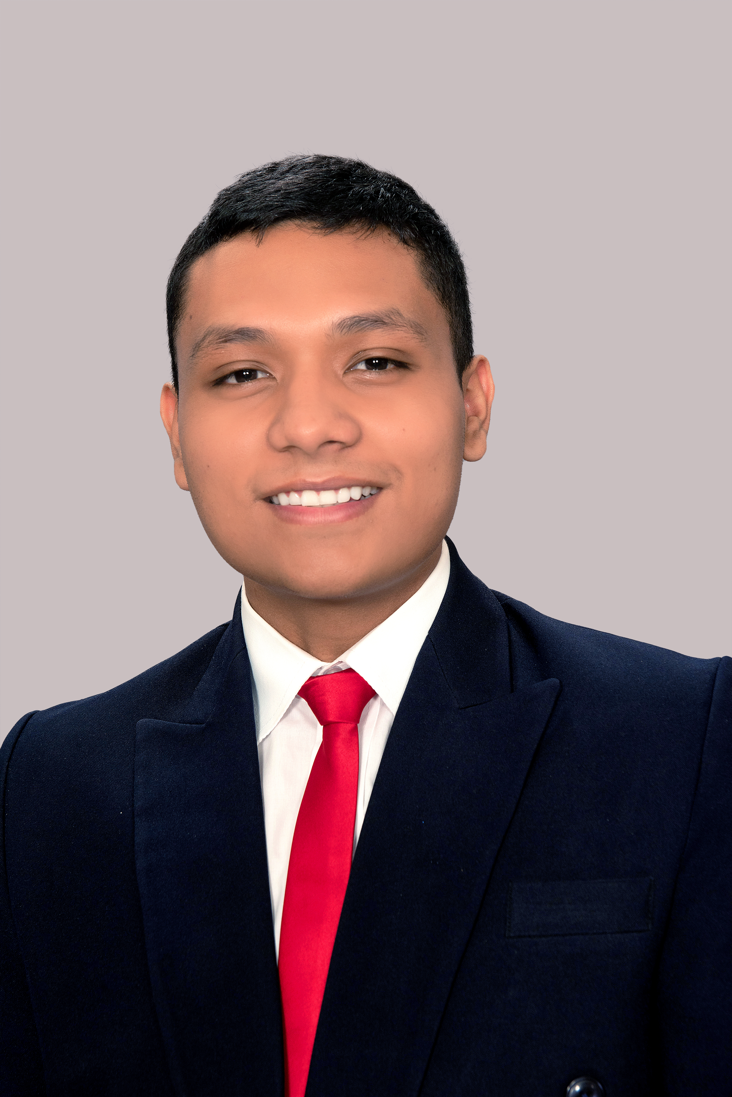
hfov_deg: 20.6
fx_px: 2011
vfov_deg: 30.5
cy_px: 548
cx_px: 366
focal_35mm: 66
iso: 320
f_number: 9
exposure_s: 1/125
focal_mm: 66
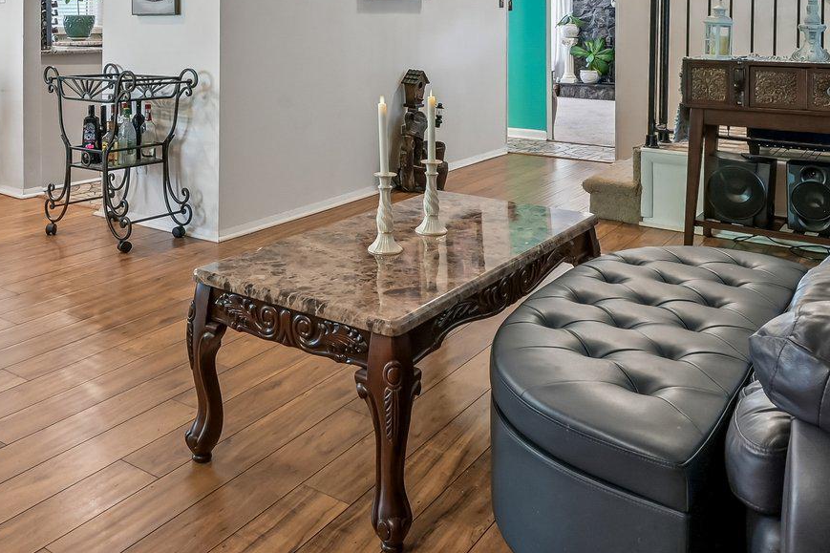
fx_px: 761
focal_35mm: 33
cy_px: 43
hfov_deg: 56.5
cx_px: 310
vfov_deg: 37.1
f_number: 11
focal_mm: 14
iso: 400
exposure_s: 1/2.5
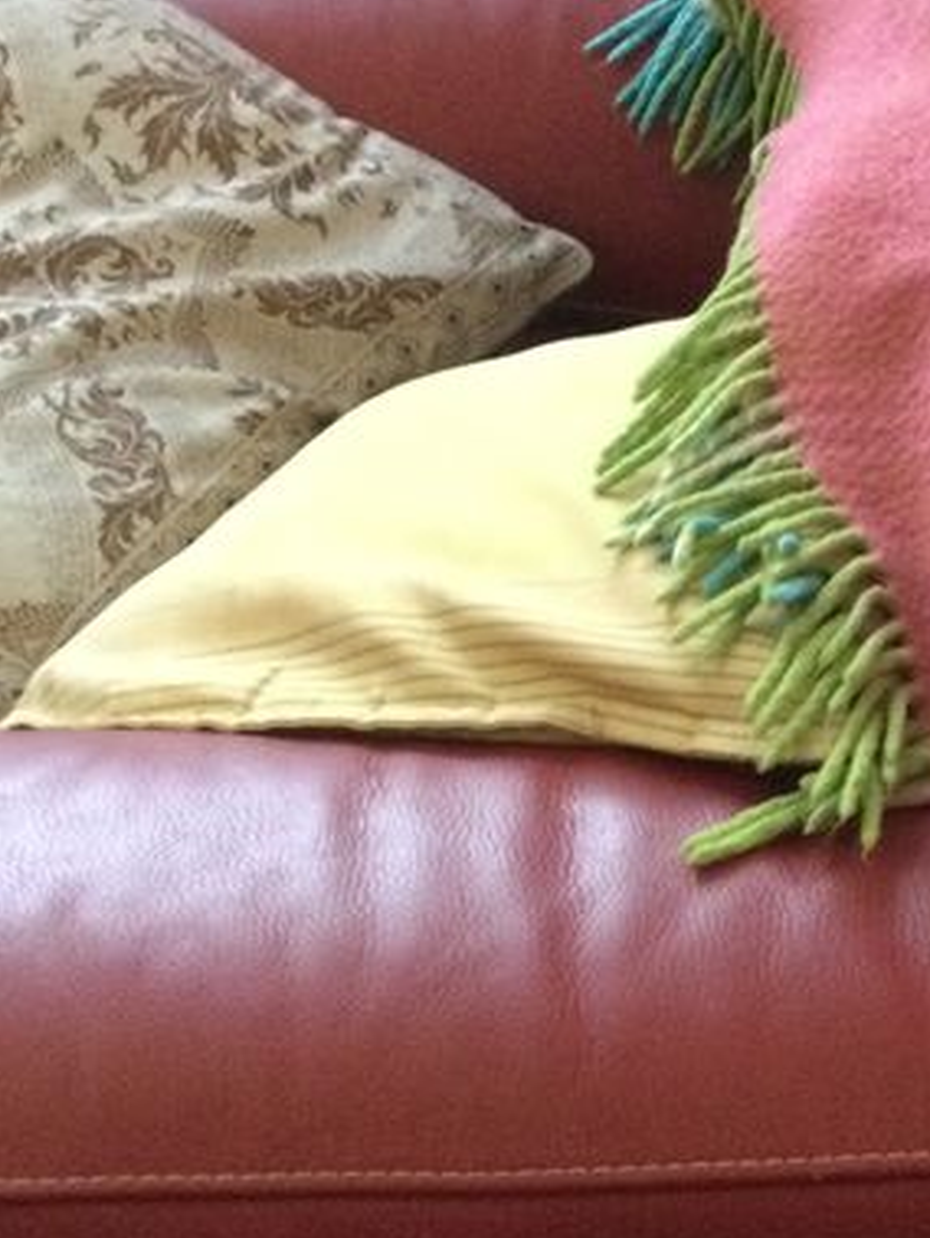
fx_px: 2934
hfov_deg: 17.8
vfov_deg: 23.8
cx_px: 796
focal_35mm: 82
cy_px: 753
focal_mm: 3.3
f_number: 2.4
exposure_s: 1/17
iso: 400
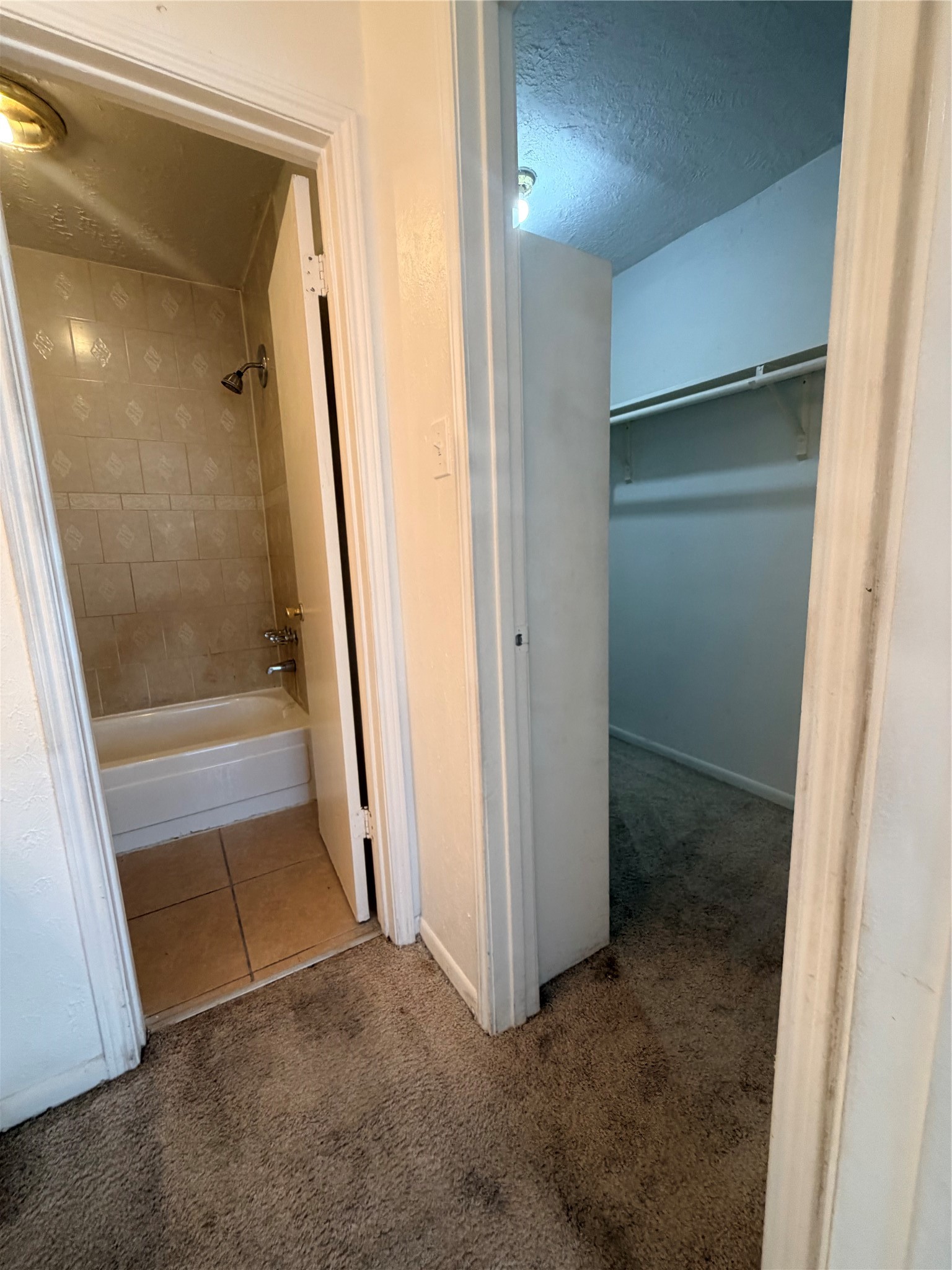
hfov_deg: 85.7
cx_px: 476
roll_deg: +1.3
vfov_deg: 102.1
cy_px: 635
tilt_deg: -9.2
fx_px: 513
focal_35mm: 14
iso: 320
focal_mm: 2.22
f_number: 2.2
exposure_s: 1/120
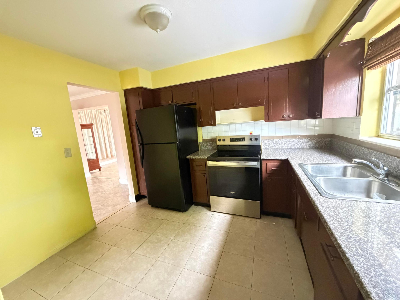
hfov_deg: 102.1
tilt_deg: -9.0
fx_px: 162
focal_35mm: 14
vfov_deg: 85.7
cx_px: 200
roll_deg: +4.7
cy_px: 150
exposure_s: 1/47
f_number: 2.2
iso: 1250
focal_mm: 2.22
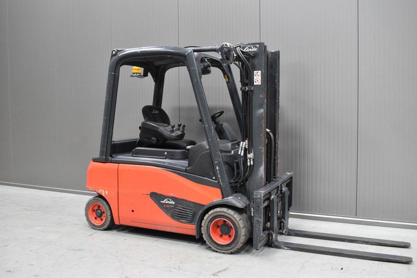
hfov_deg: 57.2
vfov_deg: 40.0
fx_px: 382
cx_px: 208
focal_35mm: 33
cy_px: 139
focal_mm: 22
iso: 1600
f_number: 5.6
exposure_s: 1/30
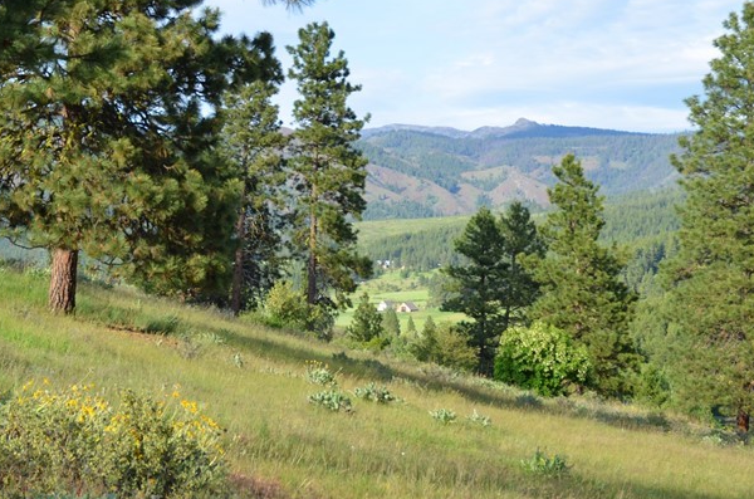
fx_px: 1649
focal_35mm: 79
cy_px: 198
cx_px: 266
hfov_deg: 25.7
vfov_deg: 17.2
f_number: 5
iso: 100
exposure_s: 1/250
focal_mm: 29
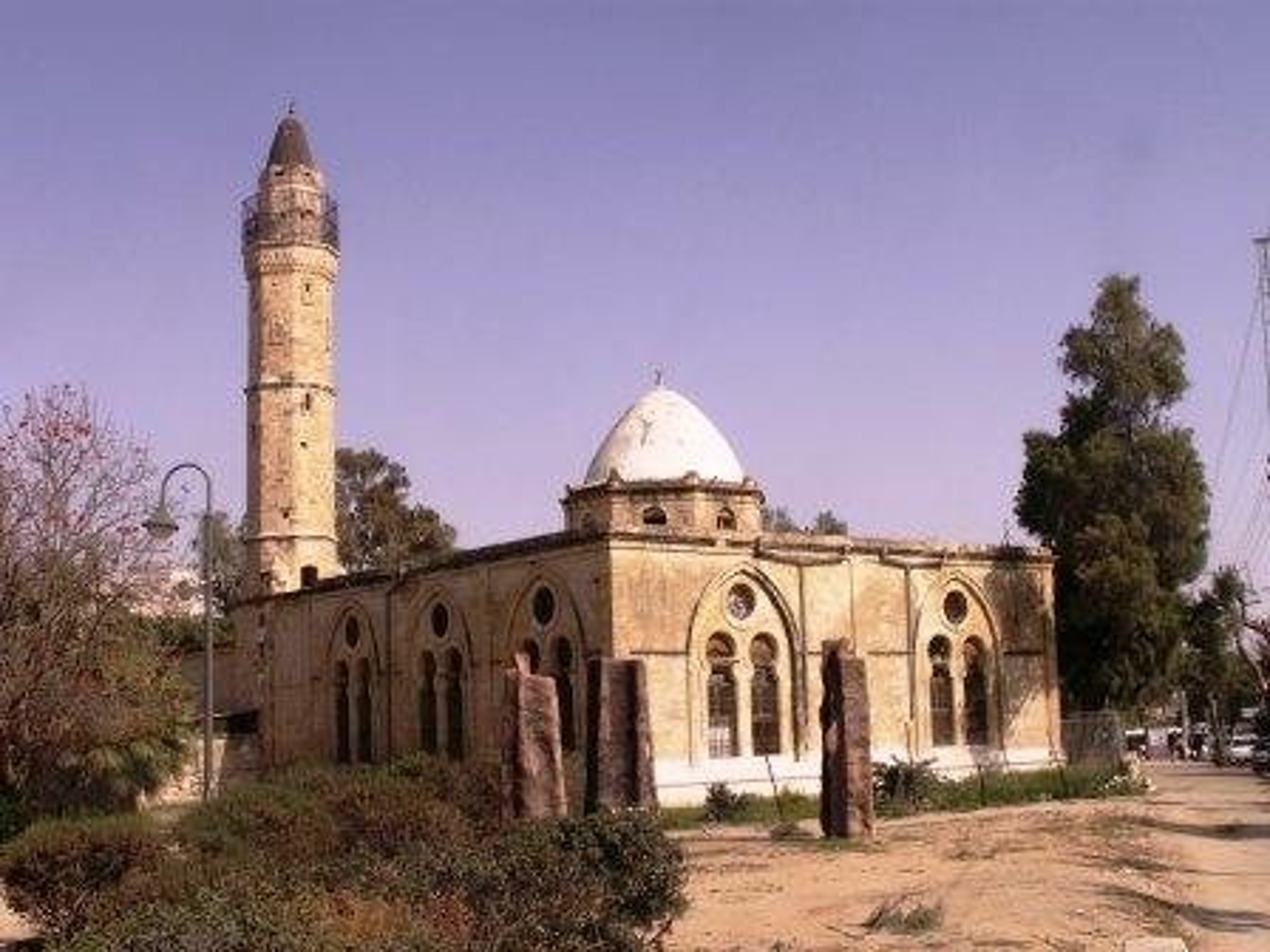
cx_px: 635
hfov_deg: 42.9
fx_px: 1614
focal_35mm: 44
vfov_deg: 32.9
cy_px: 476
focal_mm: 7.29
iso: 50
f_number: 8
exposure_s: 1/250
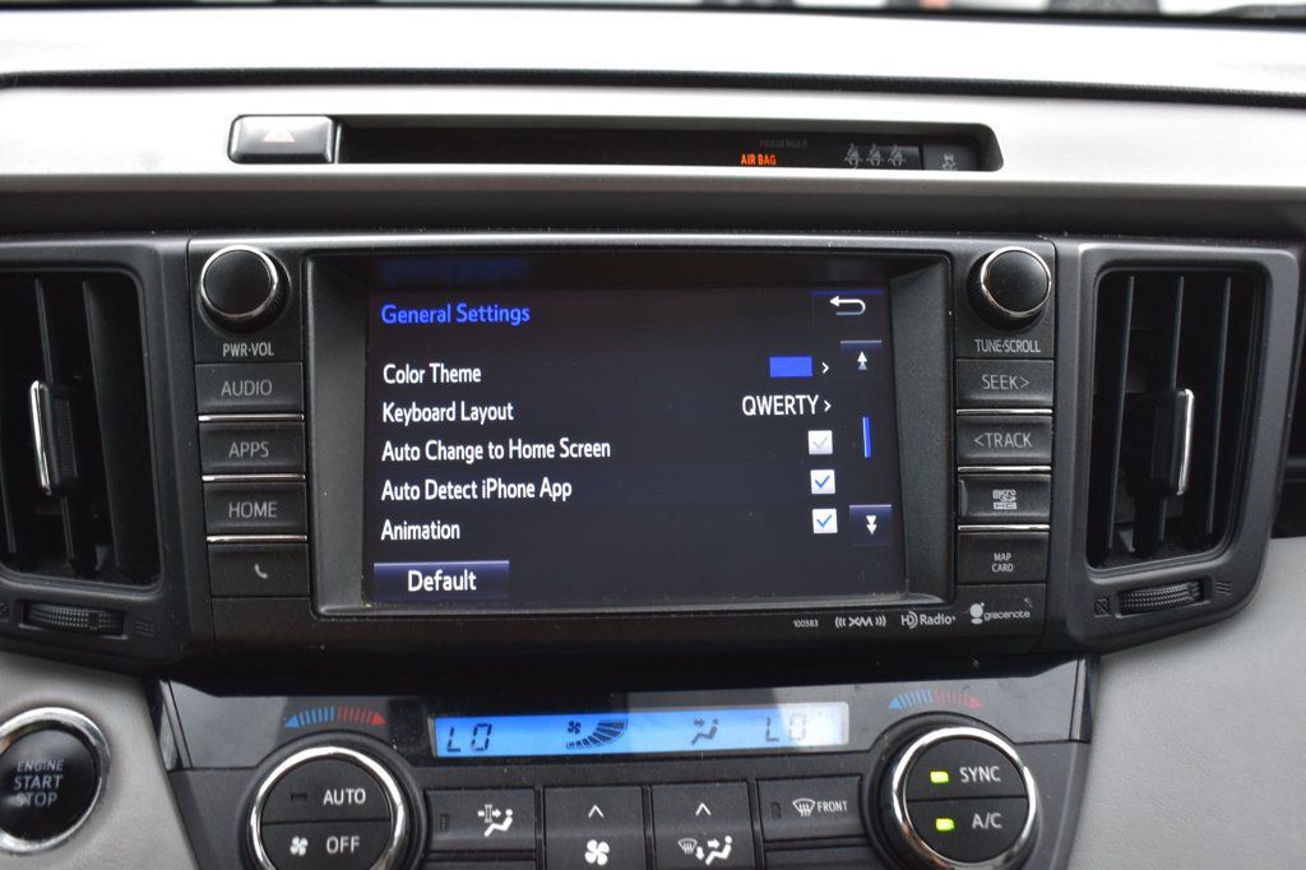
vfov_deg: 31.9
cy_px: 435
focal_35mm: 42
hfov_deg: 46.4
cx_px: 653
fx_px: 1523
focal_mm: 28
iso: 400
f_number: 6.3
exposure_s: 1/20
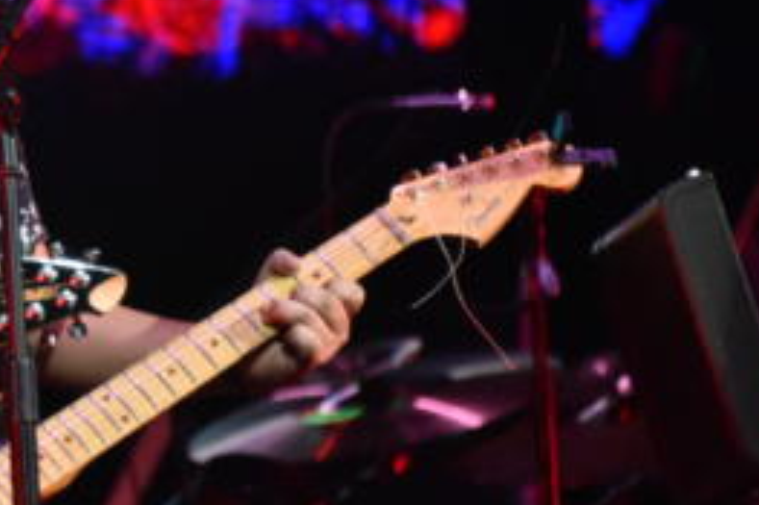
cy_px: 189
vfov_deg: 2.6
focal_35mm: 533
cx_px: -170
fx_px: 11230
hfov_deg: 3.9
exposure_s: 1/160
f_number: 5.6
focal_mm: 200
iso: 4000
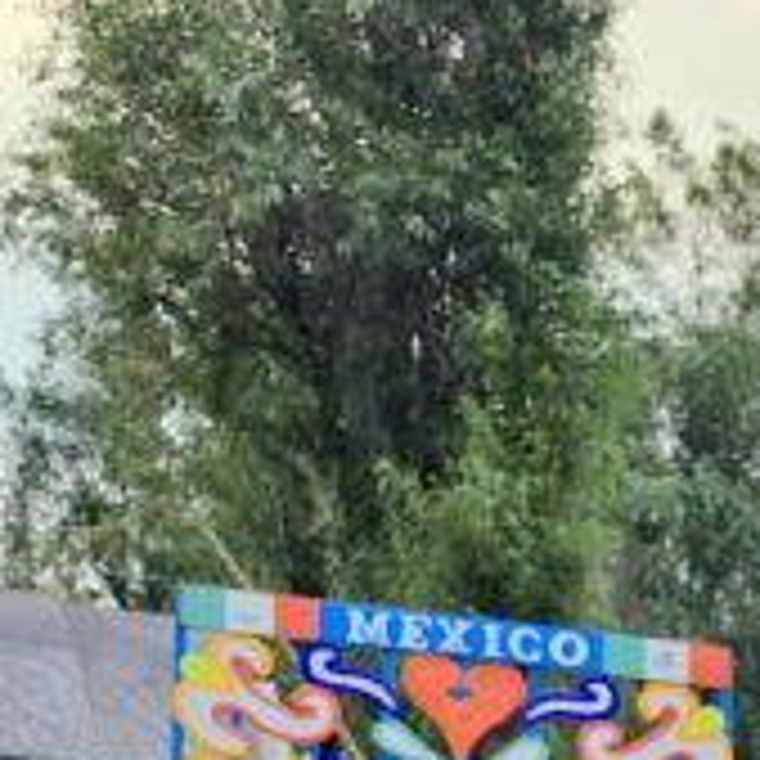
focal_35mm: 123
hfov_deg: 11.4
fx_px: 3055
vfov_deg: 12.6
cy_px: 1457
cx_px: 1907
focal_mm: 5.54
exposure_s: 1/208
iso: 50
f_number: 1.8
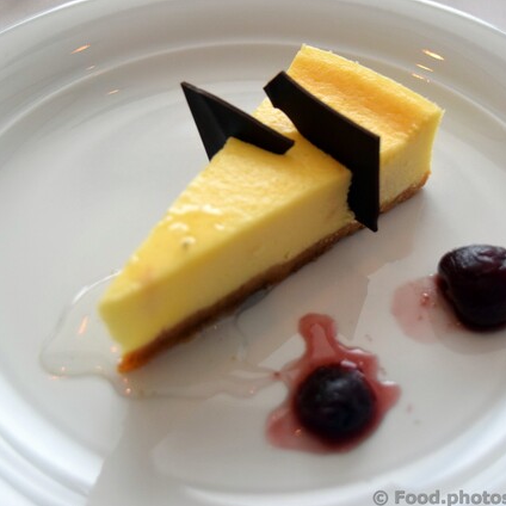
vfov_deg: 34.0
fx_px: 827
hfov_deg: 34.0
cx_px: 282
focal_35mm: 50
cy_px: 254
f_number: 4
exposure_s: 1/125
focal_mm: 26
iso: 1400
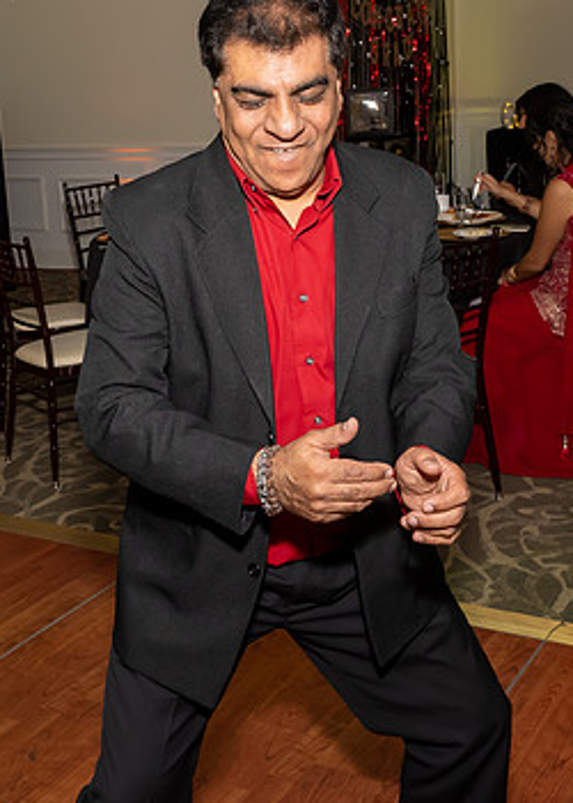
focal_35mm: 52
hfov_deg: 27.0
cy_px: 319
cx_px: 194
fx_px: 1185
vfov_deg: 37.3
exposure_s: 1/250
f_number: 8
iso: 640
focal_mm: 17
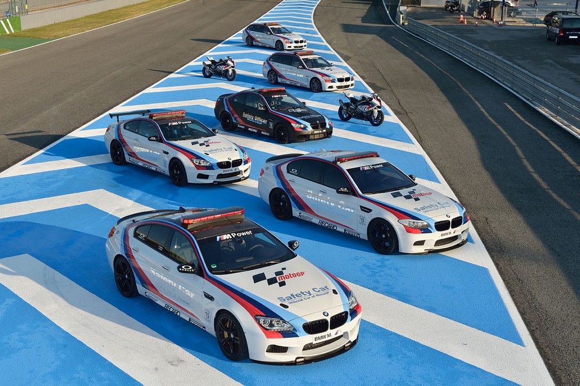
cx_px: 290
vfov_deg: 24.6
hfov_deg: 36.3
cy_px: 193
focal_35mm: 55
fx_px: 886
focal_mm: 55
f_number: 9
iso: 200
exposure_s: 1/250
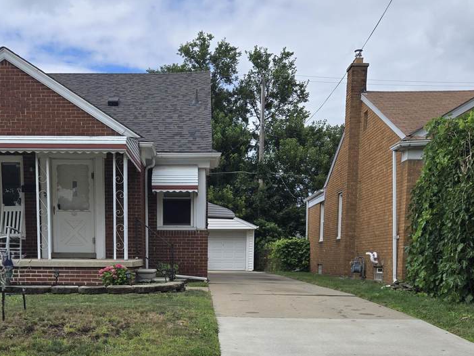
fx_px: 575
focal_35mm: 42
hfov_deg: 44.4
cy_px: 323
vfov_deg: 32.6
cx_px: 178
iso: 25
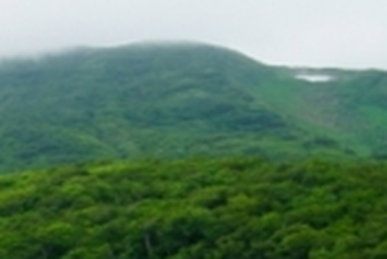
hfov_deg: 11.5
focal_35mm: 146
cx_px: -557
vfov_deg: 9.1
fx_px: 1571
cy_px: 408
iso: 100
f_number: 7.1
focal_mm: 18
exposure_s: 1/100
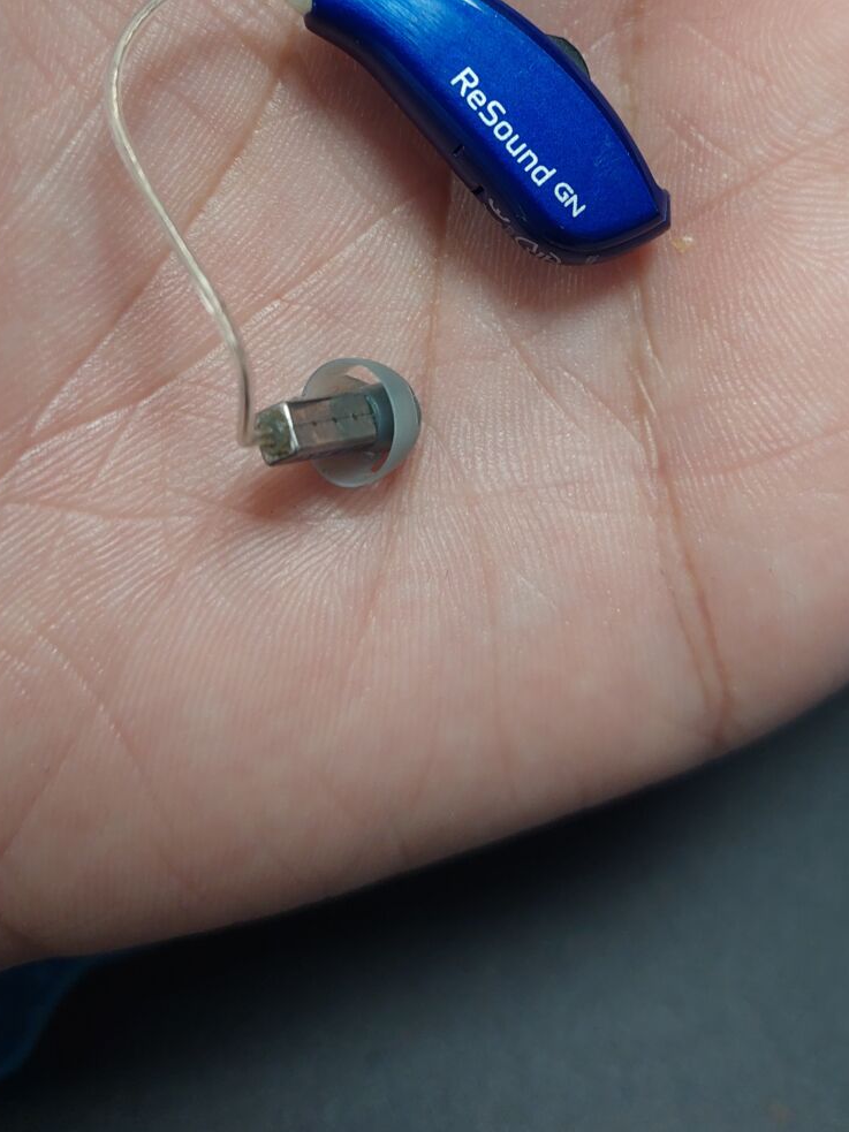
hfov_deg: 34.2
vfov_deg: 42.8
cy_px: 234
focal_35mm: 42
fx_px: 1374
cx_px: 507
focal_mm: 5.23
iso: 200
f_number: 1.8
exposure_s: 1/50
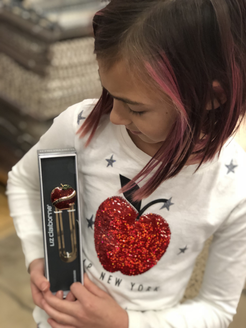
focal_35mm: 57
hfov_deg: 25.7
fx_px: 540
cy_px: 164
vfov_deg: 33.8
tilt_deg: -30.9
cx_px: 123
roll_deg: -14.2
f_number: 2.8
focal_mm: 6.6
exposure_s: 1/30
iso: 320
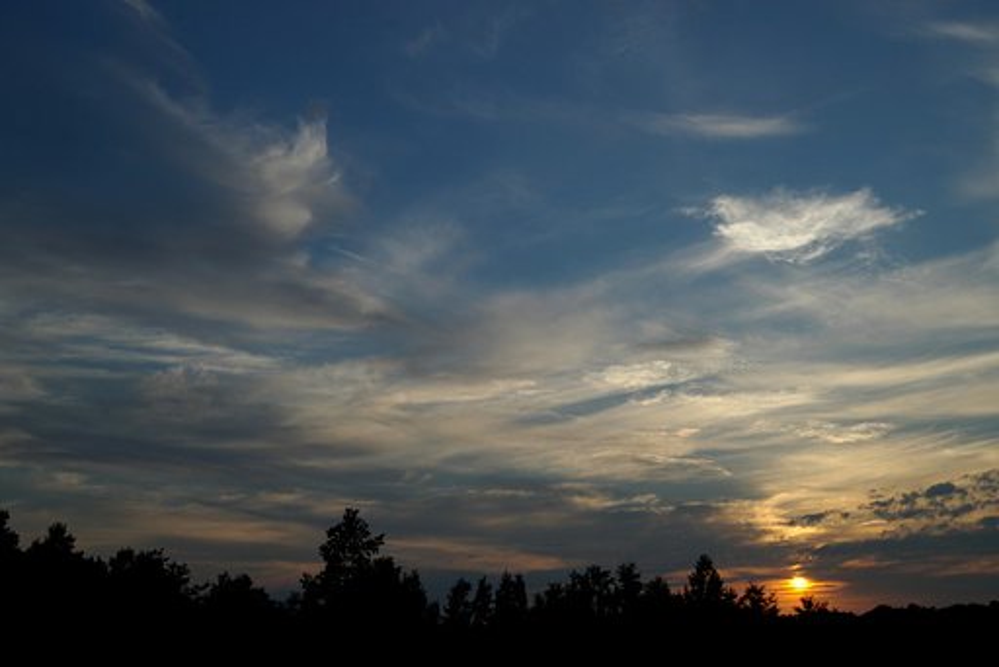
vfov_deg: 31.9
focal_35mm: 42
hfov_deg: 46.4
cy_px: 334
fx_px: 1166
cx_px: 500
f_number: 10
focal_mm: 28
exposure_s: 1/400
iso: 200
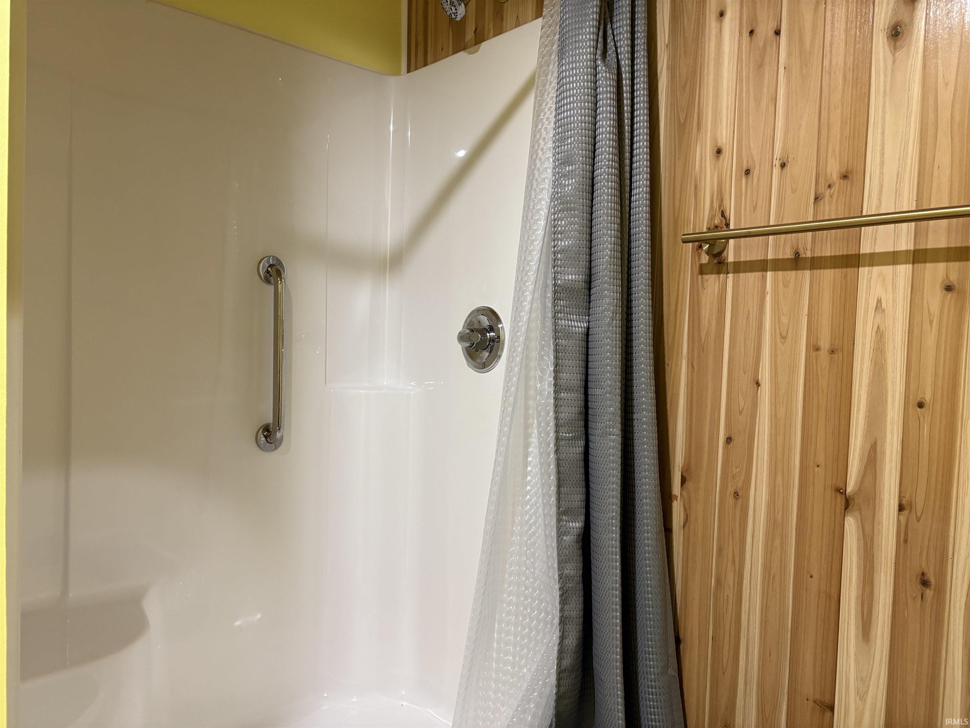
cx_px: 485
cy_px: 364
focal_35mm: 26
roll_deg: -1.6
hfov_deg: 67.3
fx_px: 729
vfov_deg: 53.1
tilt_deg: -2.3
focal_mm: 5.96
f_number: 1.6
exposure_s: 1/60
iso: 250
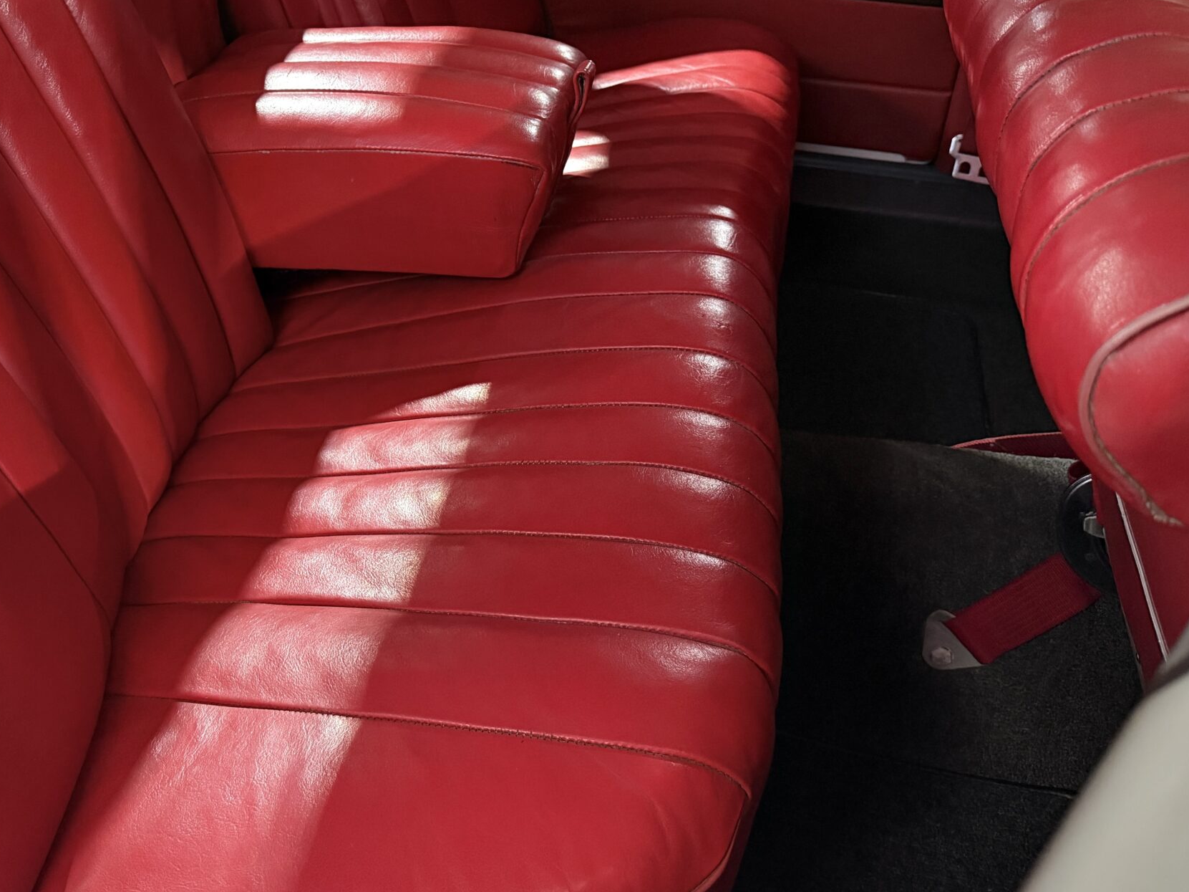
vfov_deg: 38.1
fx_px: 1271
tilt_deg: -29.8
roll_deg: +0.6
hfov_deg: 49.2
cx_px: 390
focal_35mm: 37
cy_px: 284
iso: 800
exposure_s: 1/25
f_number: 1.78
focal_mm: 6.76
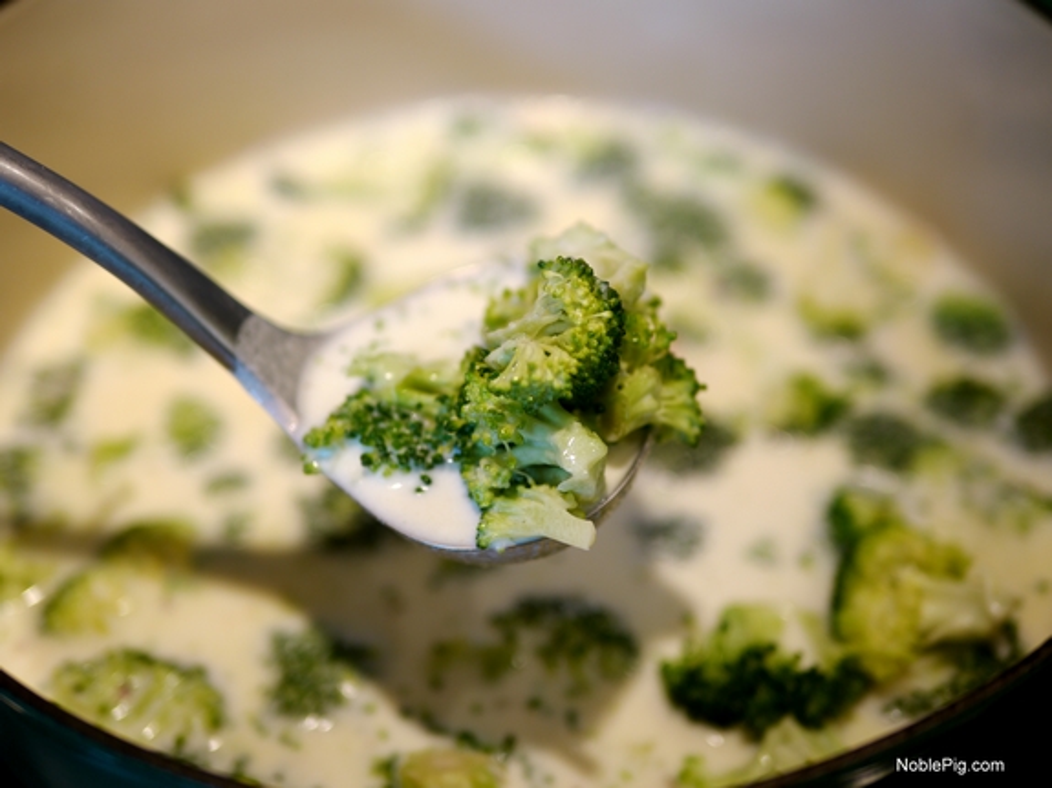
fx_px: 1519
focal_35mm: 50
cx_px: 526
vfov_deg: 29.1
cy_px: 394
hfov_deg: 38.2
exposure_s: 1/160
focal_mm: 25
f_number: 1.6
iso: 100
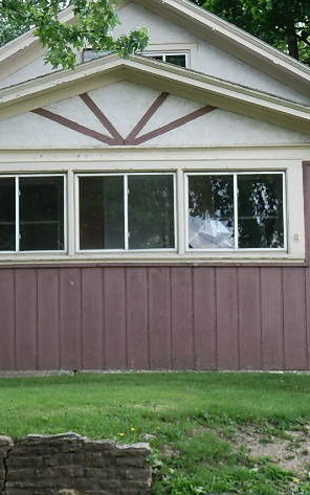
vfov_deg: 24.1
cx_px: 160
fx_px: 1161
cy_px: 249
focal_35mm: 86
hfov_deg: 15.2
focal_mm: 10.8
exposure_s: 1/100
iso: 160
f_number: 4.2
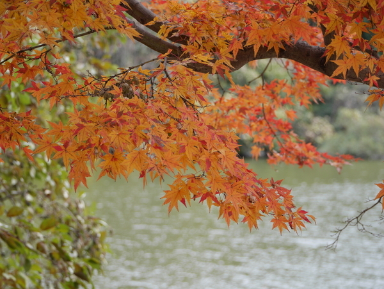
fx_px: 1665
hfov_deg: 13.2
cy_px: 144
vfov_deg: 9.9
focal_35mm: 150
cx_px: 192
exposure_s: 1/160
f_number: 4.8
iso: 250
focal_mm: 75
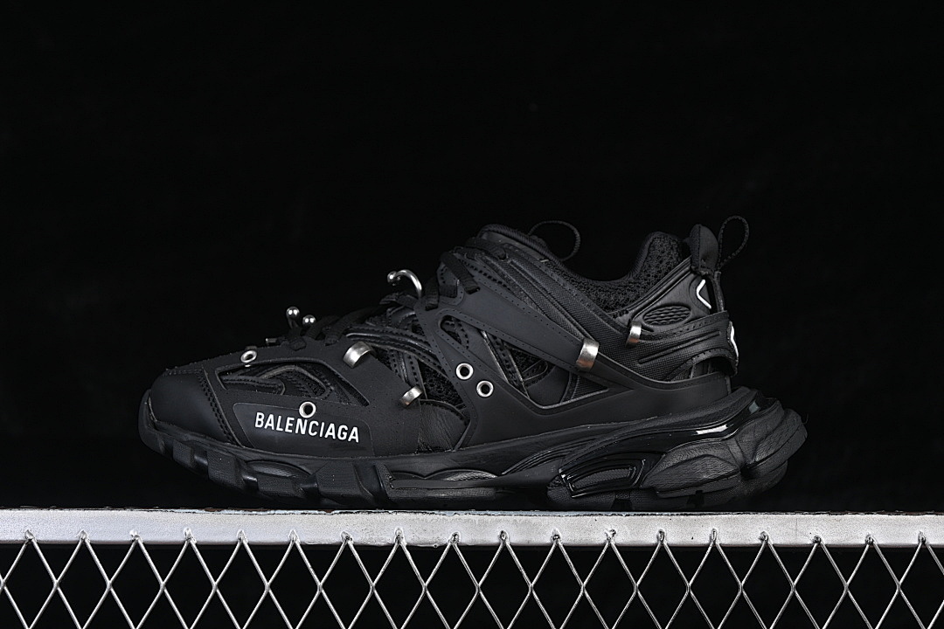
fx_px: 1967
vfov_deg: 18.2
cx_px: 472
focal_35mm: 75
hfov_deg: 27.0
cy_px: 314
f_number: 6.3
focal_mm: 50
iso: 160
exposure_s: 1/60
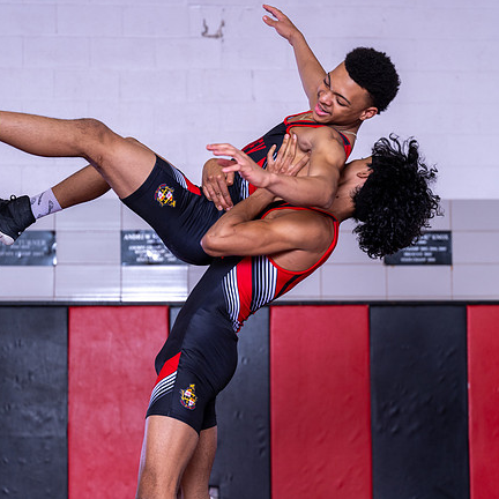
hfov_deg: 16.3
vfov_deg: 16.3
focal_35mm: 107
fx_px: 1745
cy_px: 286
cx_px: 300
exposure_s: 1/160
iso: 125
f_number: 2.8
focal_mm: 70
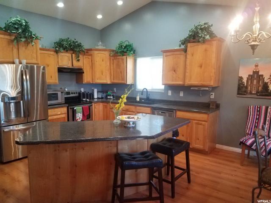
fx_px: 204
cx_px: 136
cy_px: 102
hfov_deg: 67.3
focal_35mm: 26
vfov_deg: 53.1
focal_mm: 4.2
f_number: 1.7
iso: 200
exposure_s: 1/60
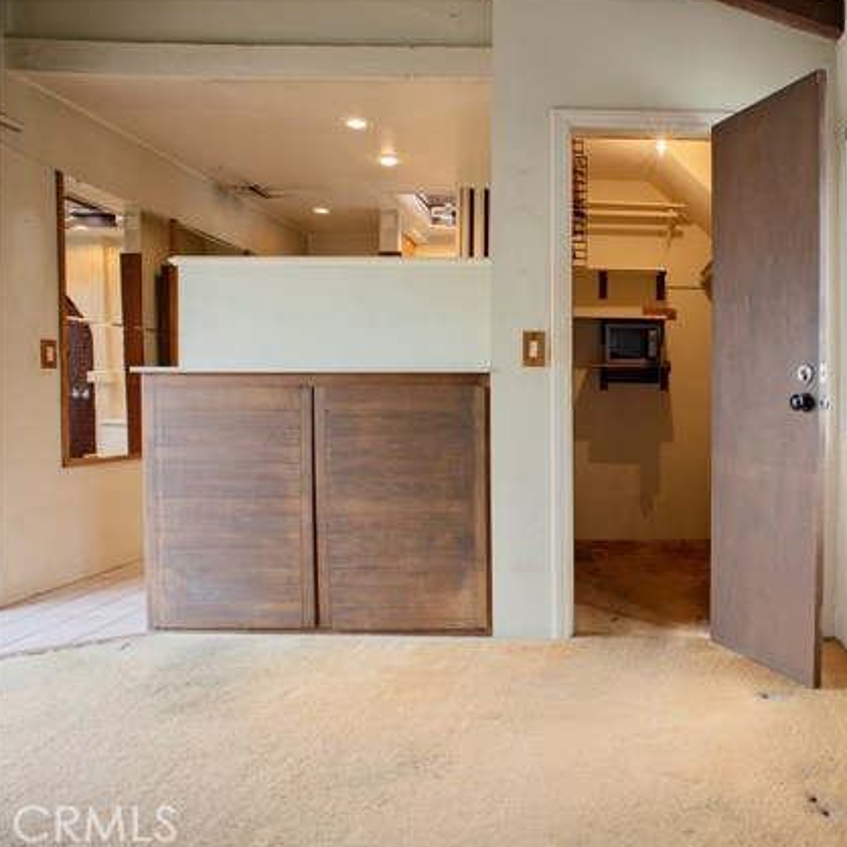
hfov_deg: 57.7
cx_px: 640
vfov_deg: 60.9
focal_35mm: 26
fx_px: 720
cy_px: 420
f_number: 8
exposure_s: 1/15
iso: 400
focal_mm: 20
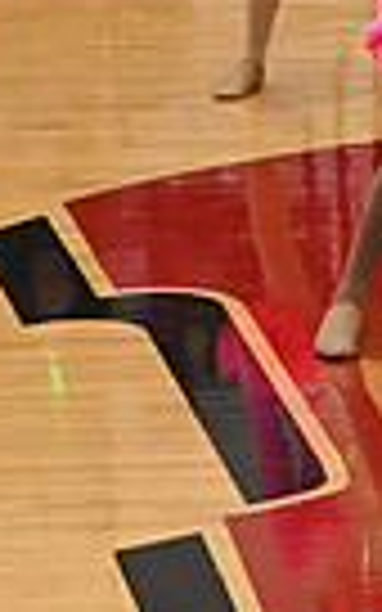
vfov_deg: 4.6
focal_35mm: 457
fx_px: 7612
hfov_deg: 2.8
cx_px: 1281
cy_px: -115
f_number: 4
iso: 6400
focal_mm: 70
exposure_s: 1/400
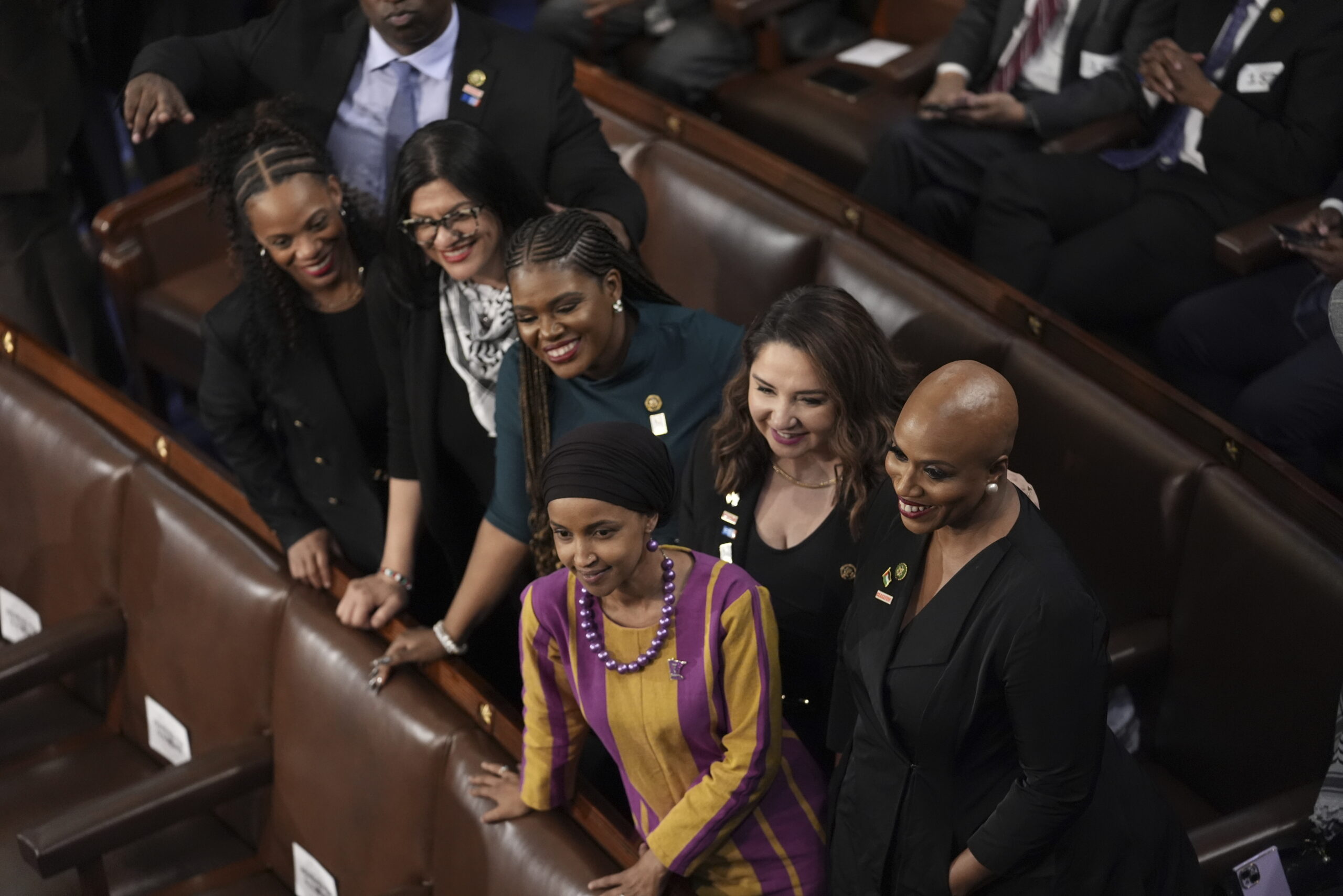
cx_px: 672
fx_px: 4066
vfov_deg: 12.6
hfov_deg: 18.8
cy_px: 448
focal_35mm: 109
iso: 4000
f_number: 2.8
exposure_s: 1/320
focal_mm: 109
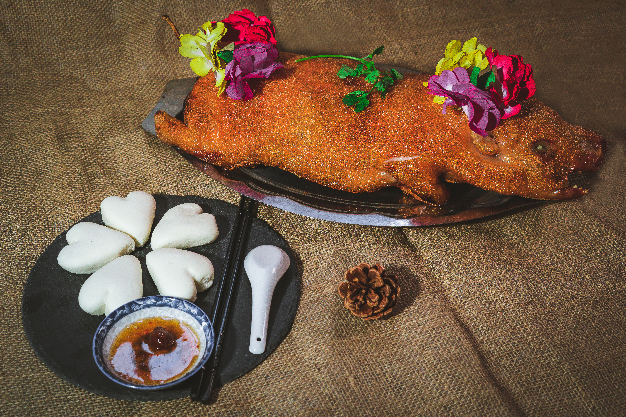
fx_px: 869
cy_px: 208
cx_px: 313
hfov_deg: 39.6
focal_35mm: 50
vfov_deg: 27.0
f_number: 6.3
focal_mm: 50
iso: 400
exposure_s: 1/125
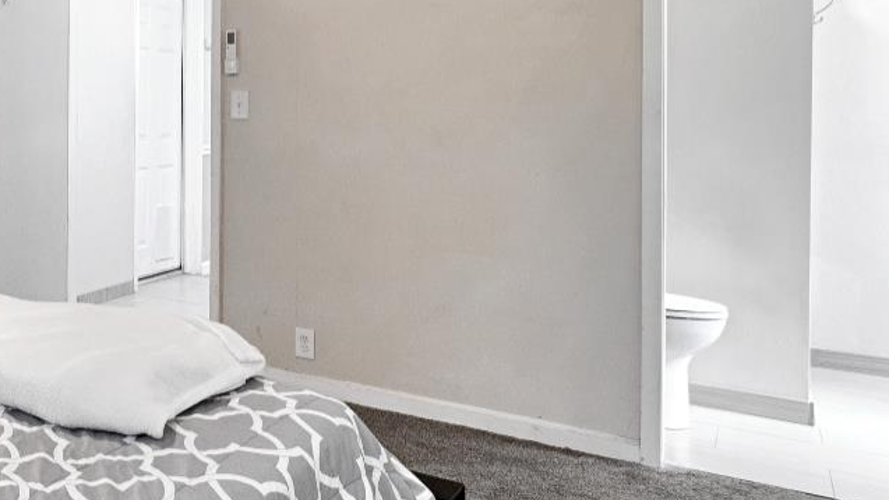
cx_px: 3
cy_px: 107
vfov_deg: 31.2
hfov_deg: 45.6
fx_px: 872
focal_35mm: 37
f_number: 8
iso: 400
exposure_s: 1/8
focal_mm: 10
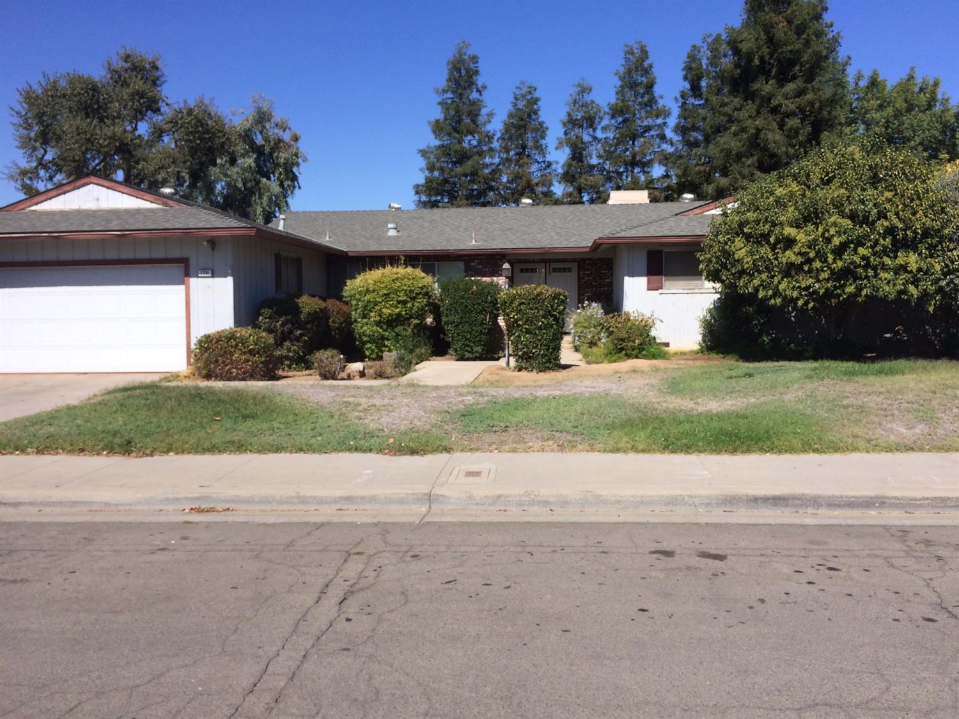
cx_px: 480
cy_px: 360
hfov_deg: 61.7
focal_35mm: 29
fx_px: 803
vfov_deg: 48.2
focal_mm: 4.15
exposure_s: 1/2283
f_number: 2.2
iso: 32
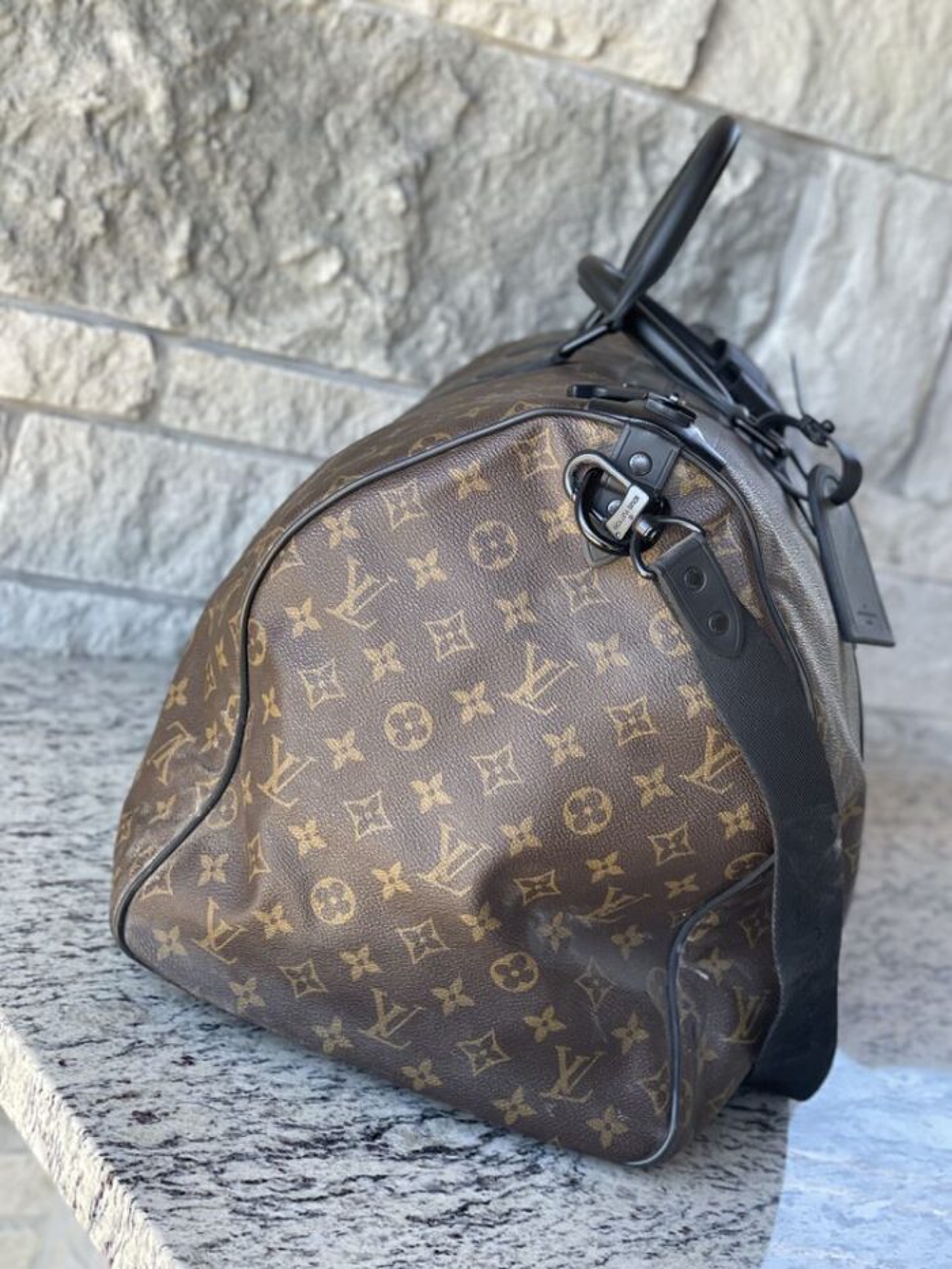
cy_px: 634
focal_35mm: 64
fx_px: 2346
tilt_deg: -12.7
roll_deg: -18.2
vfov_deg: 30.3
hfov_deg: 22.9
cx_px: 476
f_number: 2.2
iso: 80
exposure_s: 1/121
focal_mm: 7.5
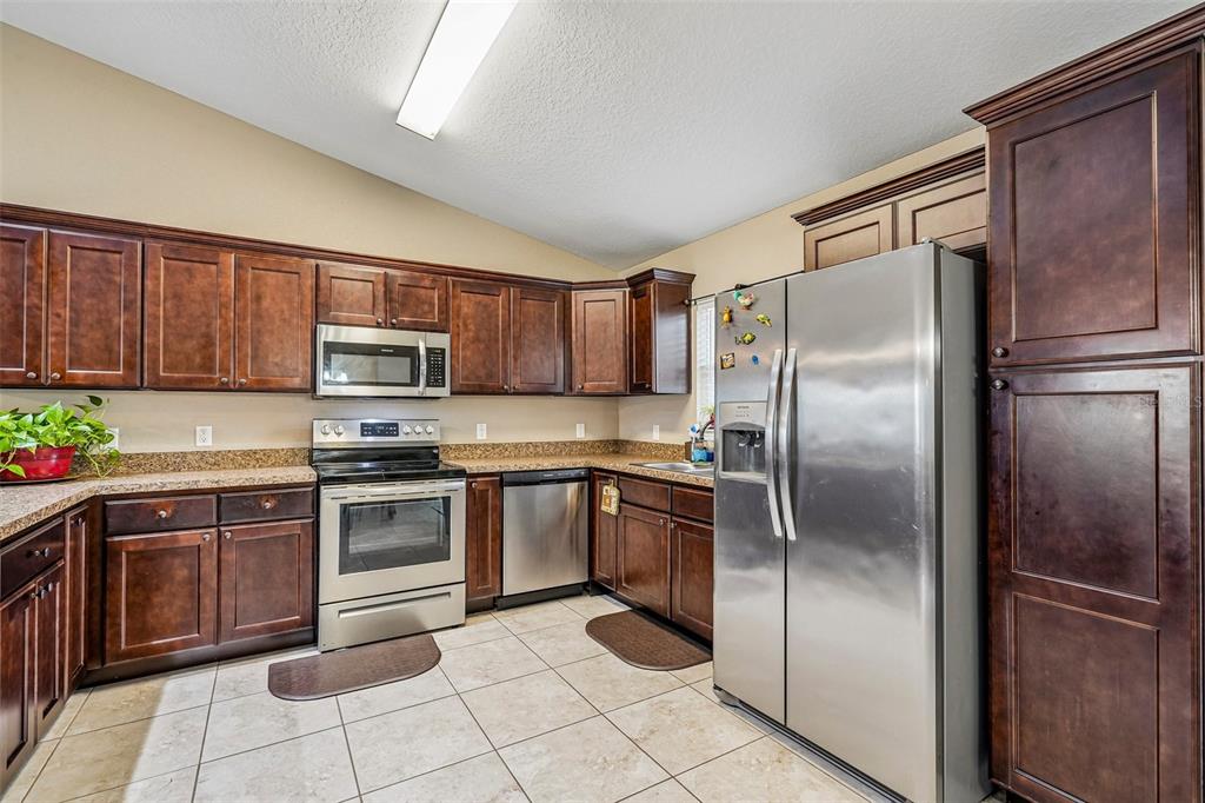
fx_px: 535
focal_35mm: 16
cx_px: 602
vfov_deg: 73.7
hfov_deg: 96.8
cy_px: 402
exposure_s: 1/3.33
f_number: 8
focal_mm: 16
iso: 400
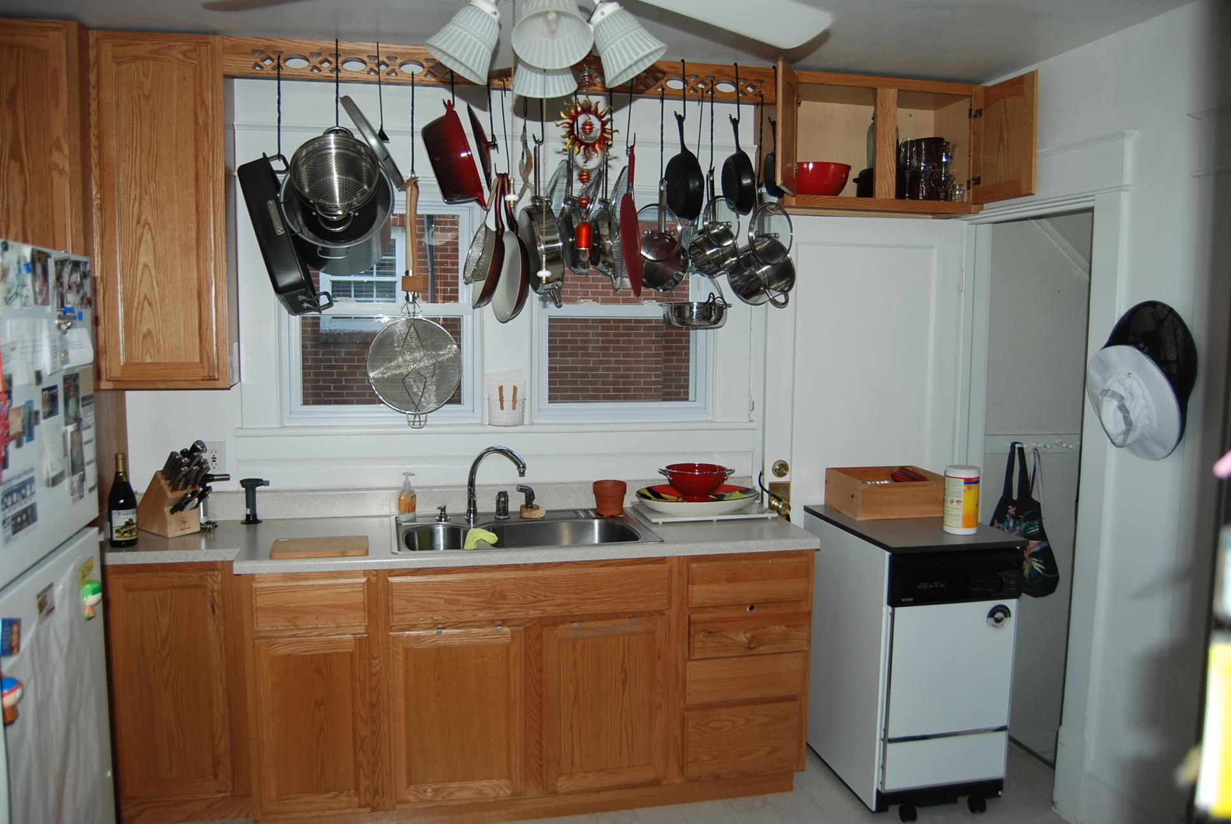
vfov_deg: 48.0
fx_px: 924
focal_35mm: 27
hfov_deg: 67.3
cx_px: 616
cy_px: 412
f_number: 3.5
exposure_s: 1/60
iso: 200
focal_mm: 18
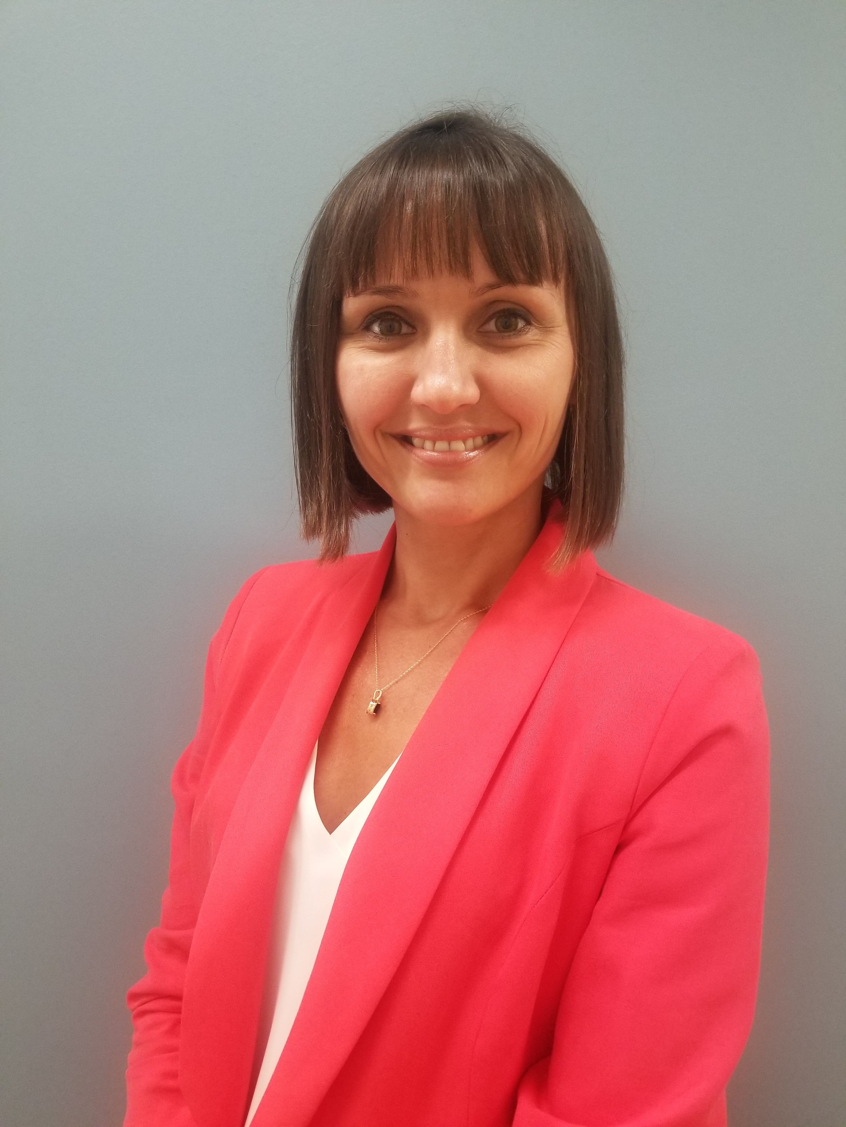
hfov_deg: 53.1
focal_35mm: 26
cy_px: 564
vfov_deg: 67.3
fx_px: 847
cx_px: 423
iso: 160
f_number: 1.7
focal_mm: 4.3
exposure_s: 1/30
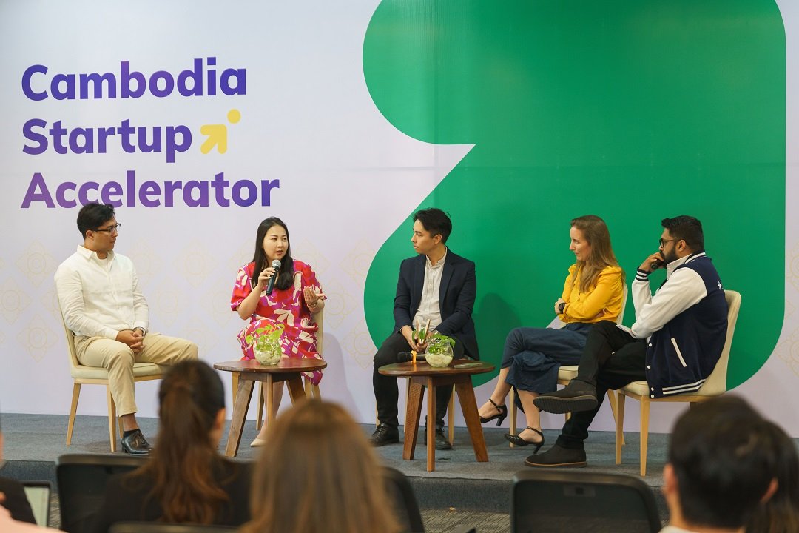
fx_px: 2042
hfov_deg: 22.1
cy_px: 266
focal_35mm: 92
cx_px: 400
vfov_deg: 14.9
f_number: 4
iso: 1600
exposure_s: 1/200
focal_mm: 92
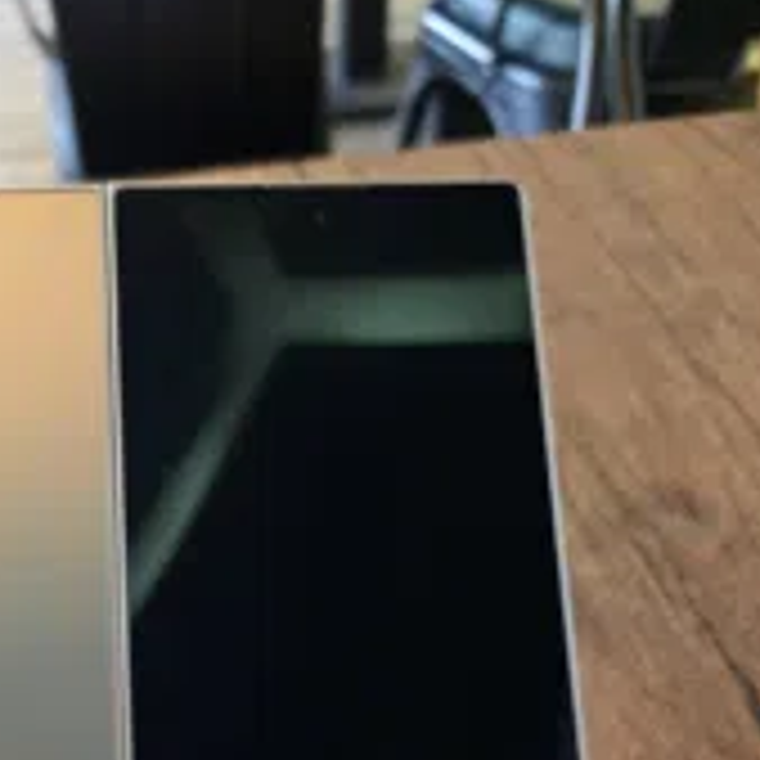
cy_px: 706
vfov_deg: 33.2
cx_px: 135
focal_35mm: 48
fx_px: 1192
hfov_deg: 34.1
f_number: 1.7
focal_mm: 6.25
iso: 800
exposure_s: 1/100
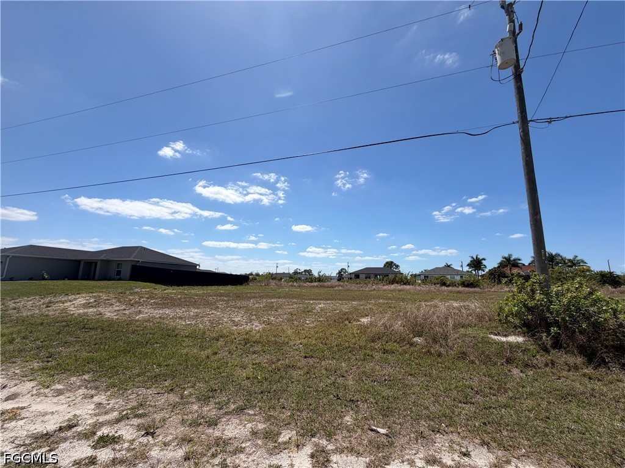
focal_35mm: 14
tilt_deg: +10.4
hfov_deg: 102.1
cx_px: 312
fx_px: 253
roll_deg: -0.9
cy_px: 234
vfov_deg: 85.7
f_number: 2.2
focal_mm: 2.22
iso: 20
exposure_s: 1/1167
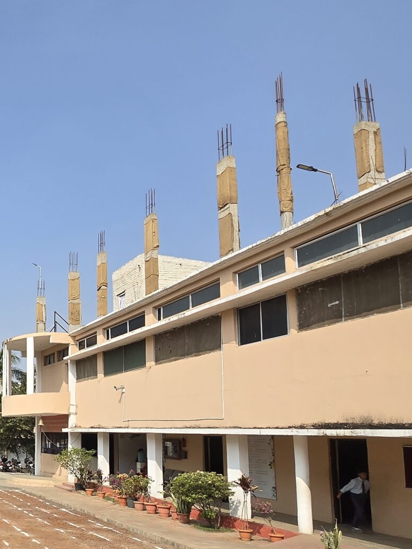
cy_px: 365
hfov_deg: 34.5
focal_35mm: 32
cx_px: -92
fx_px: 508
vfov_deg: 55.7
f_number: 2.2
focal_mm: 1.7
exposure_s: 1/1283
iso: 25
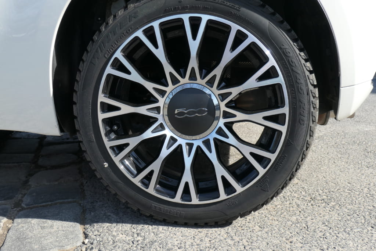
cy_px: 126
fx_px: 334
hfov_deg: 58.7
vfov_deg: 41.1
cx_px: 188
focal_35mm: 32
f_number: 3.6
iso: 200
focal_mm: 11.7
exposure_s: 1/640
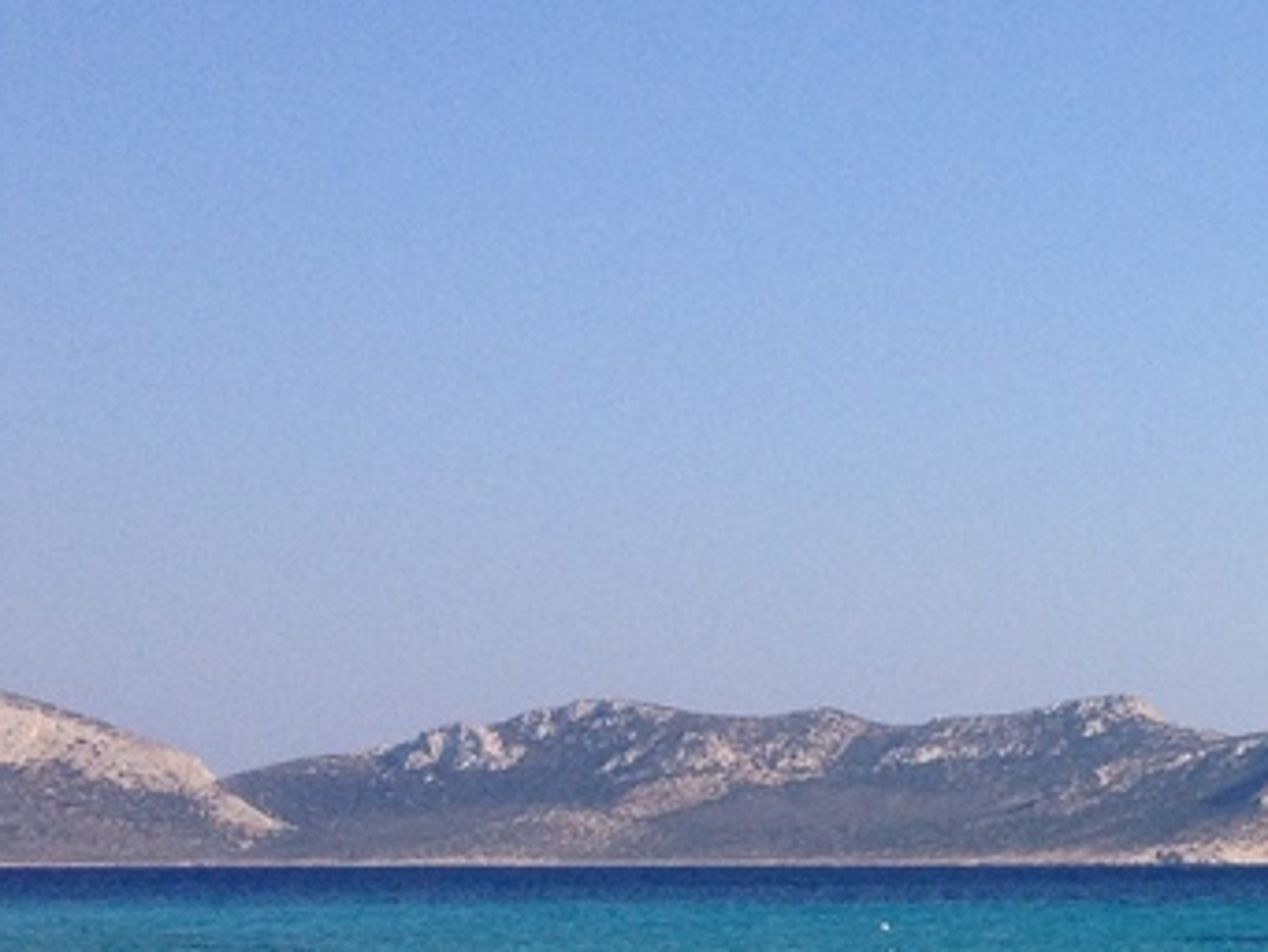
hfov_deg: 14.7
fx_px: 4507
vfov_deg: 11.8
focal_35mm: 123
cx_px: 2027
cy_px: 1082
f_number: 2.4
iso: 50
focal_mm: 4.28
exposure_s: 1/1972
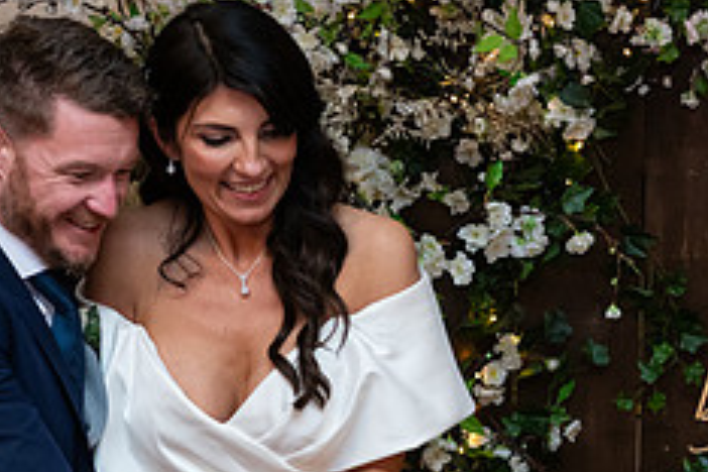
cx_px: 454
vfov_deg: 11.5
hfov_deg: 17.2
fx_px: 2340
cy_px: 380
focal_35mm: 119
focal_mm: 48
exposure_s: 1/160
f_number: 3.5
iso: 800
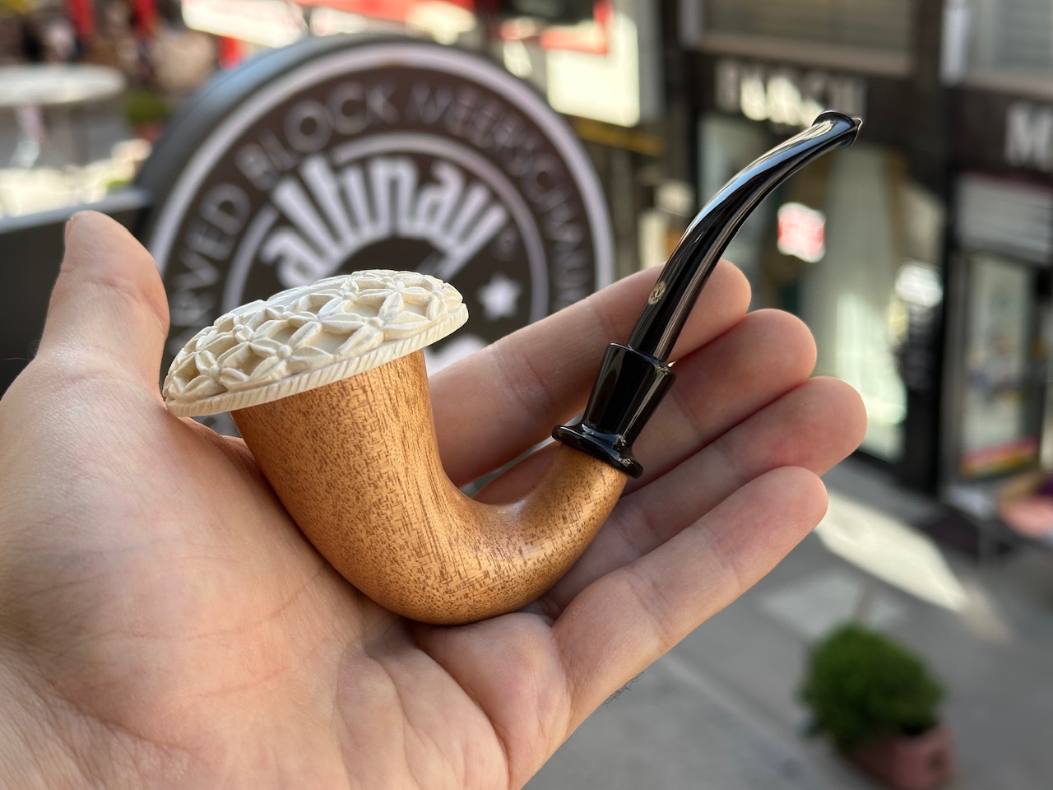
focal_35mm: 48
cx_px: 526
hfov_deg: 39.7
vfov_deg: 30.3
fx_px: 1460
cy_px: 395
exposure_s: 1/467
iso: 64
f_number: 1.78
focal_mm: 6.86
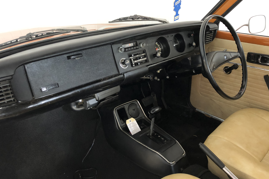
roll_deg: +0.3
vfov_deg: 43.5
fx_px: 224
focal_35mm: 30
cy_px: 79
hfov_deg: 61.9
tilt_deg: -21.4
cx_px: 135
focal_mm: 3.99
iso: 100
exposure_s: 1/9
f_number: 1.8
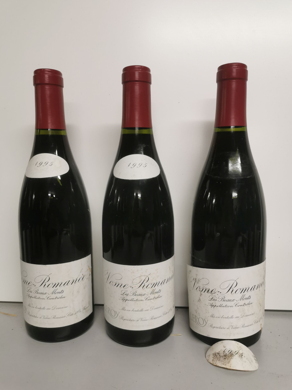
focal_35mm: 27
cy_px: 195
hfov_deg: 51.4
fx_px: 304
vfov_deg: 65.3
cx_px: 146
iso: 125
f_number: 1.8
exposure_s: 1/100
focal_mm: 5.58
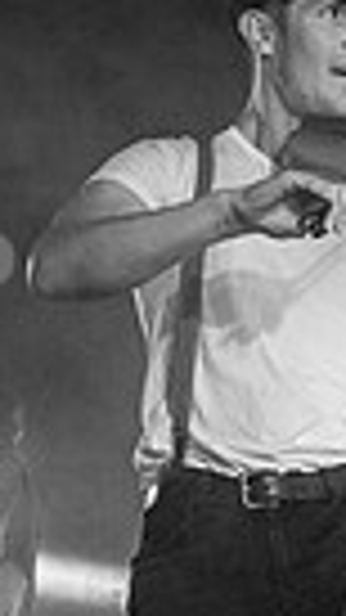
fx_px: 2350
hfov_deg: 8.4
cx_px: 328
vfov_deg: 14.7
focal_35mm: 144
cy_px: 580
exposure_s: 1/1000
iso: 800
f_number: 4
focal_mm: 42
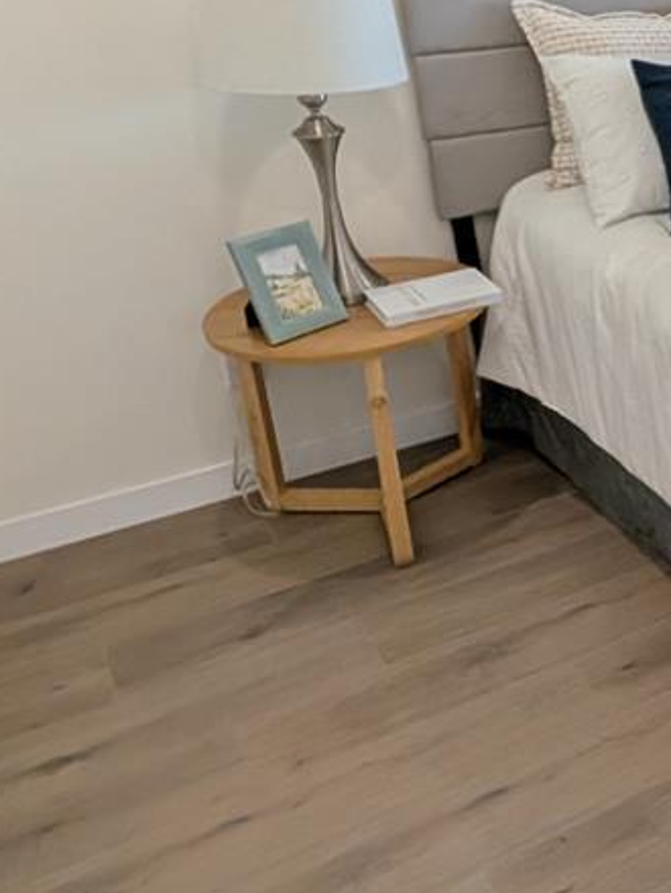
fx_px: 1058
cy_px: 282
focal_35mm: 41
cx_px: 908
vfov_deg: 44.9
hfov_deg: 28.0
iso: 50
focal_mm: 2.02
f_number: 1.7
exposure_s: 1/291
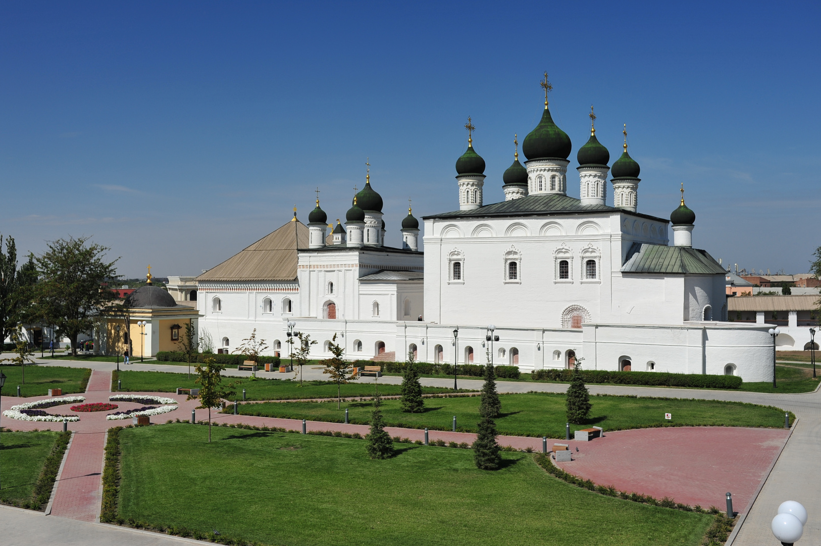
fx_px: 866
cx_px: 404
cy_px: 251
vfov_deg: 35.0
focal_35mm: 38
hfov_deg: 50.7
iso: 200
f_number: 4
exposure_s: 1/8000
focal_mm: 35
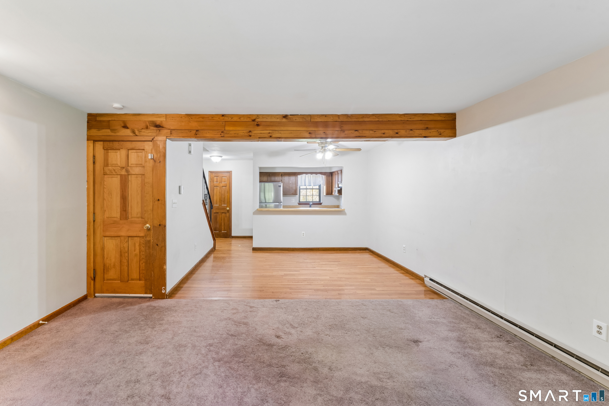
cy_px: 203
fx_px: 237
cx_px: 304
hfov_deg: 104.3
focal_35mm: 14
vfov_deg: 81.2
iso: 400
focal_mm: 14
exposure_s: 1/1.25
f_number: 13
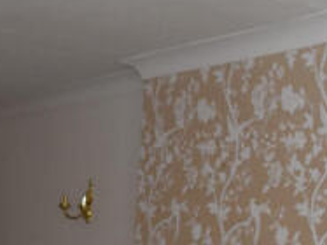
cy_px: 263
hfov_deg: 21.6
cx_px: 169
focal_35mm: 91
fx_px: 859
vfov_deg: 15.8
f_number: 4.5
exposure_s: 1/80
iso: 800
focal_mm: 18
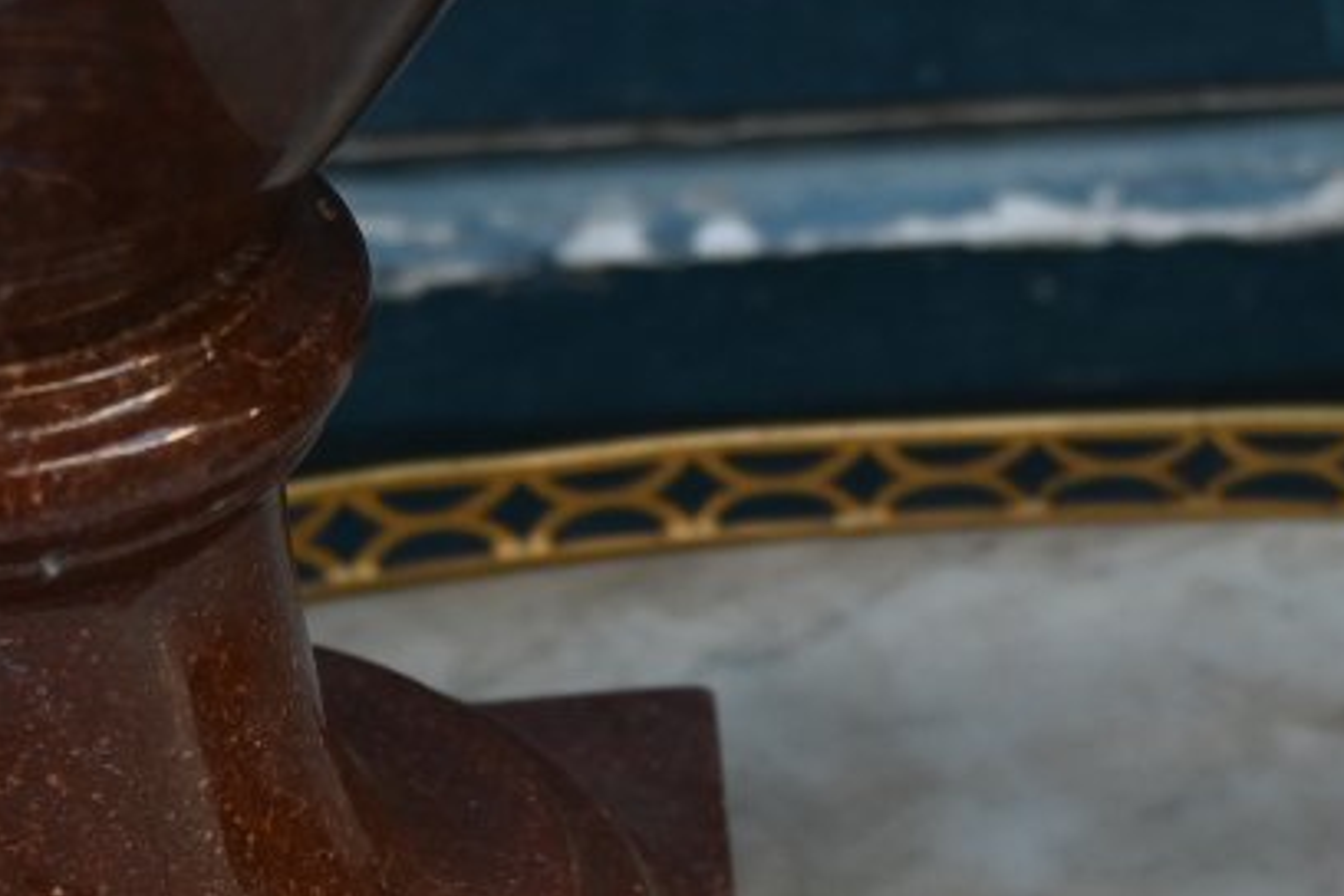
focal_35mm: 108
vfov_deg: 12.5
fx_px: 4039
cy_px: 959
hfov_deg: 18.8
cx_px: 988
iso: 400
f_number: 3.8
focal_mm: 24.5
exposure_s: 1/250
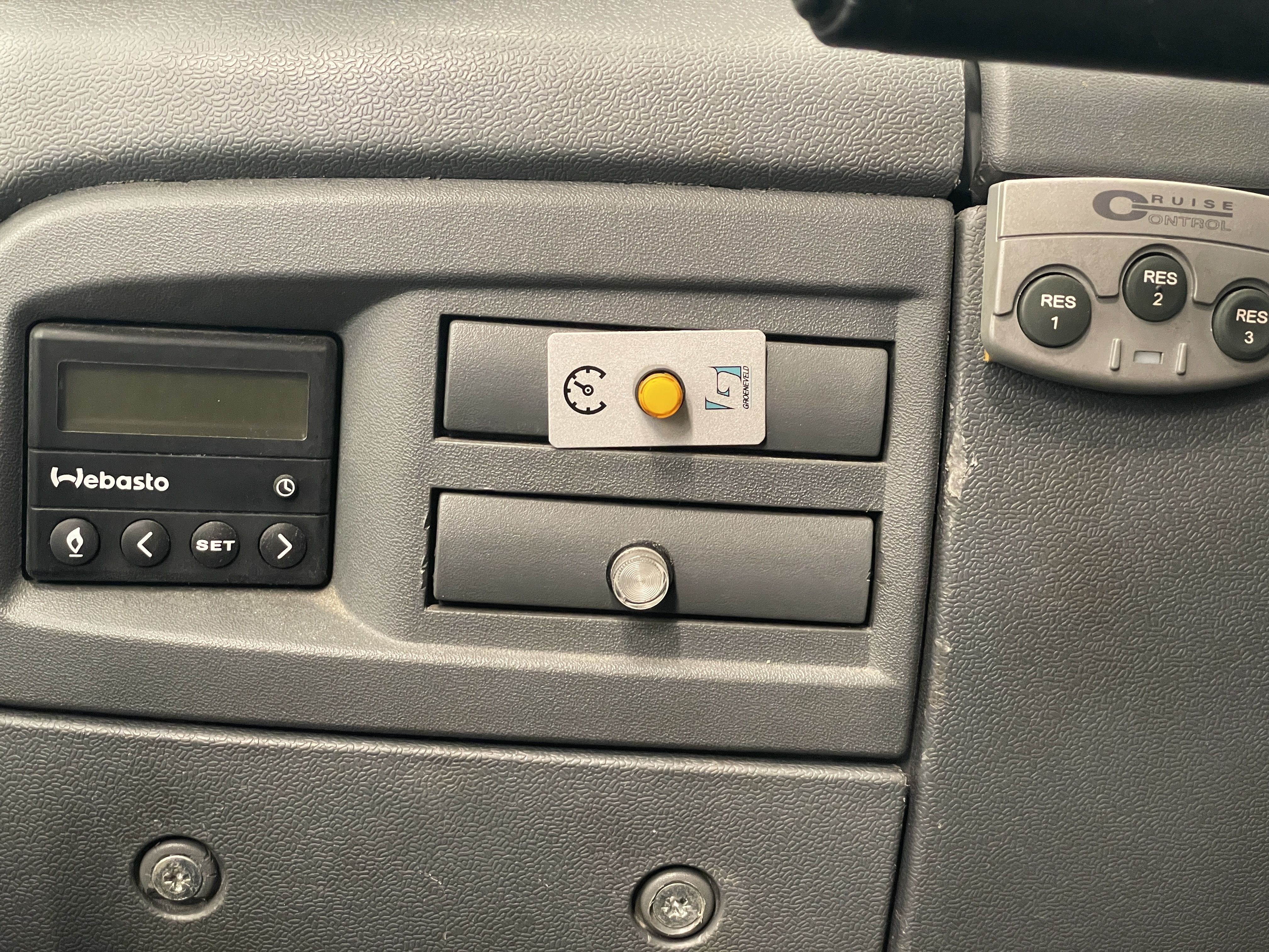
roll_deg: -3.3
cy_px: 476
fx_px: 1906
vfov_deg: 28.0
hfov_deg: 36.8
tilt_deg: -12.5
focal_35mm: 52
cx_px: 634
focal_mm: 6
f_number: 2
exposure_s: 1/50
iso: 640
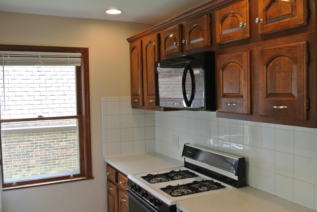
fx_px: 300
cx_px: 158
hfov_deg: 55.7
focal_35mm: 34
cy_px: 106
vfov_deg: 39.0
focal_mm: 12.7
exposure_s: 1/60
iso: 360
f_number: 3.8
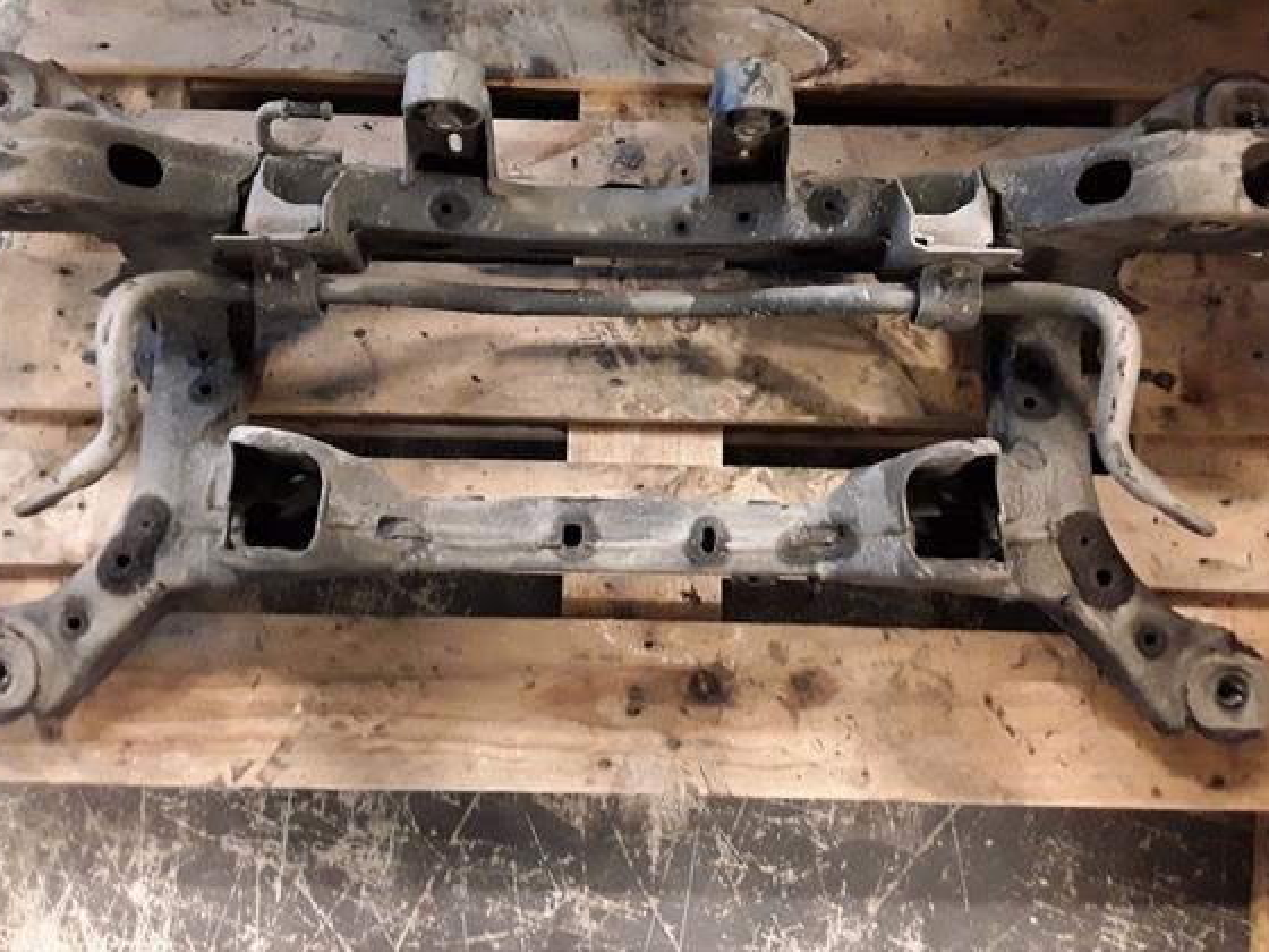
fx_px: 1173
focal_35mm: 32
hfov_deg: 56.8
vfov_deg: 44.1
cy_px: 413
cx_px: 625
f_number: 1.9
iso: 200
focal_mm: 2.91
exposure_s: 1/25
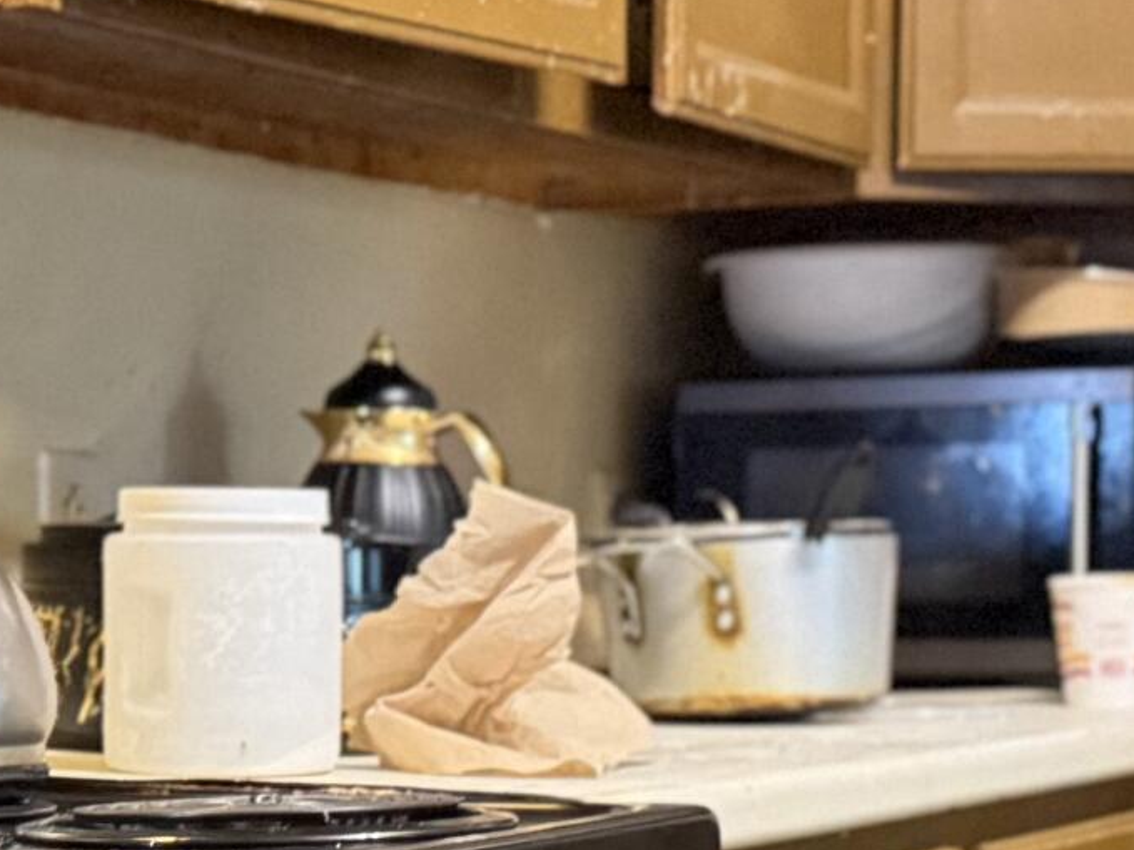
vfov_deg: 13.8
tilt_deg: -3.7
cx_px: 397
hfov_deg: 18.5
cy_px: 787
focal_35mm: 106
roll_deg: +0.8
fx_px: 3472
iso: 1600
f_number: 1.78
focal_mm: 6.76
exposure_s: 1/24
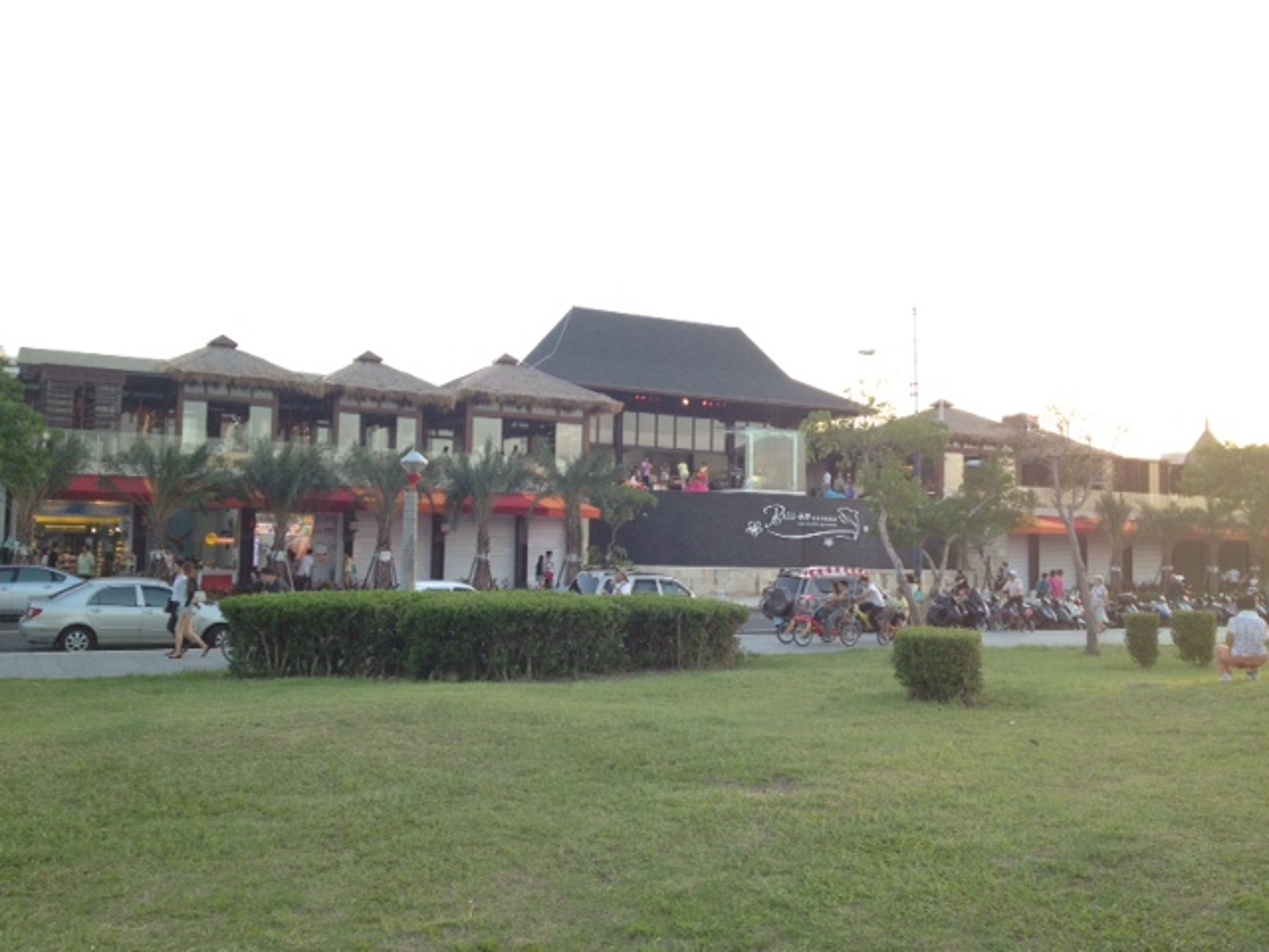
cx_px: 634
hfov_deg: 52.6
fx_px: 1283
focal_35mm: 35
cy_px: 476
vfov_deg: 40.7
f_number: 2.4
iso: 80
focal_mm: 4.28
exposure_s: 1/120
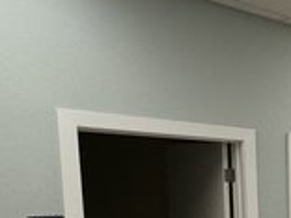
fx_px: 580
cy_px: 255
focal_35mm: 69
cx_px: 537
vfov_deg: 20.1
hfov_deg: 19.8
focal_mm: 2.22
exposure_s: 1/102
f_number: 2.2
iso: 200
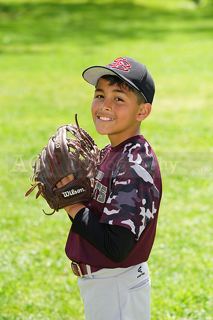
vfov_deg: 10.3
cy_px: 160
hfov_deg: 6.9
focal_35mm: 200
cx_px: 106
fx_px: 1777
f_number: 8
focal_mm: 200
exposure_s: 1/200
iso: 200
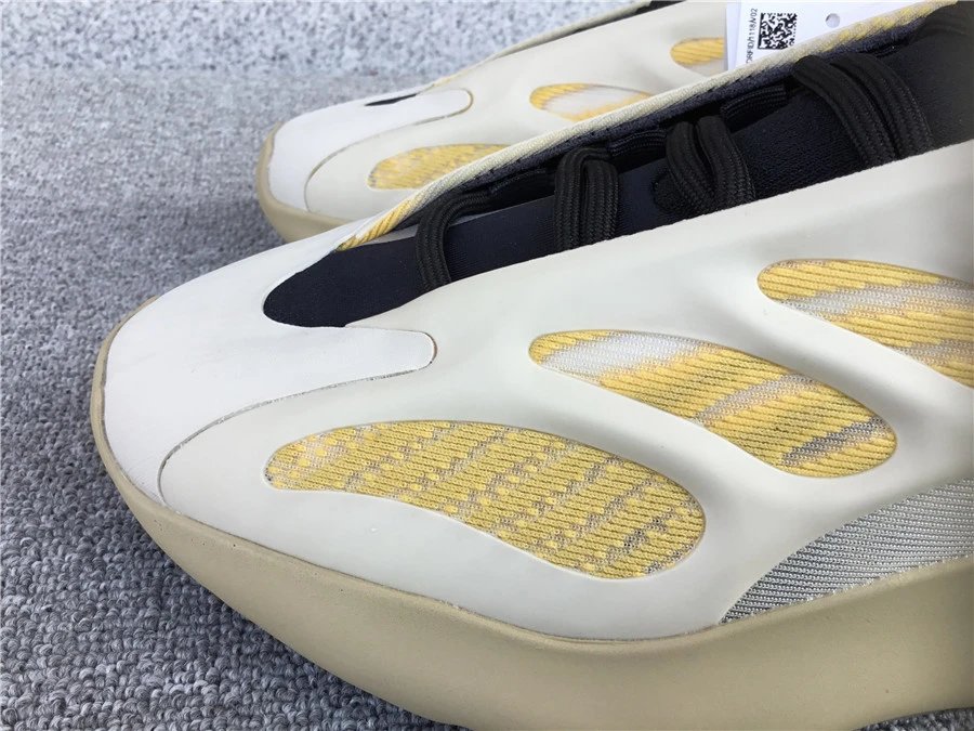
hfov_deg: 58.4
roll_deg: -4.1
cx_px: 487
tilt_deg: -33.3
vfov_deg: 45.4
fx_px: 872
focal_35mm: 31
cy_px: 366
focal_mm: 3.3
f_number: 2.4
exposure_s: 1/188
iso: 25
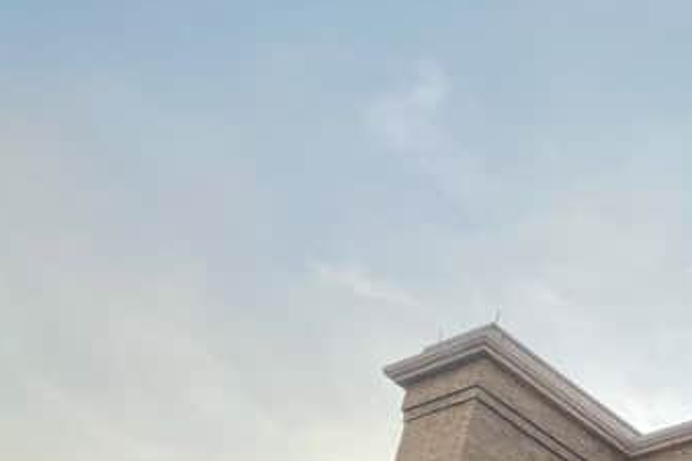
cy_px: 631
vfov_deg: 16.0
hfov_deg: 22.2
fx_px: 1537
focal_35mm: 80
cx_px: 952
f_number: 1.6
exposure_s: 1/437
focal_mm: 4.2
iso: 32
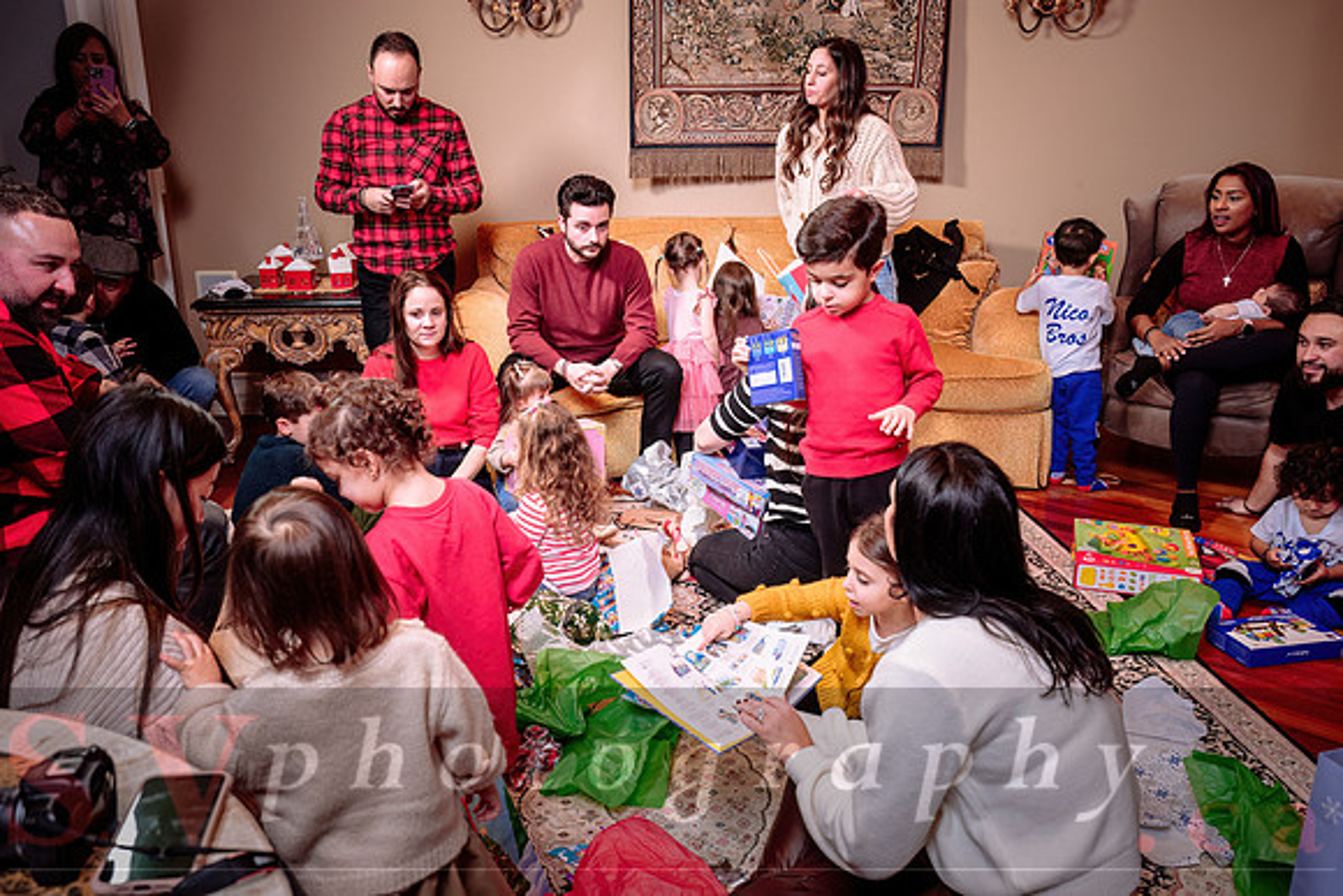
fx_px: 1063
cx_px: 658
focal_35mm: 28
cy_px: 448
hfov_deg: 64.6
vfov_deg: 45.7
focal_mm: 27.5
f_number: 5
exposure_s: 1/60
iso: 200
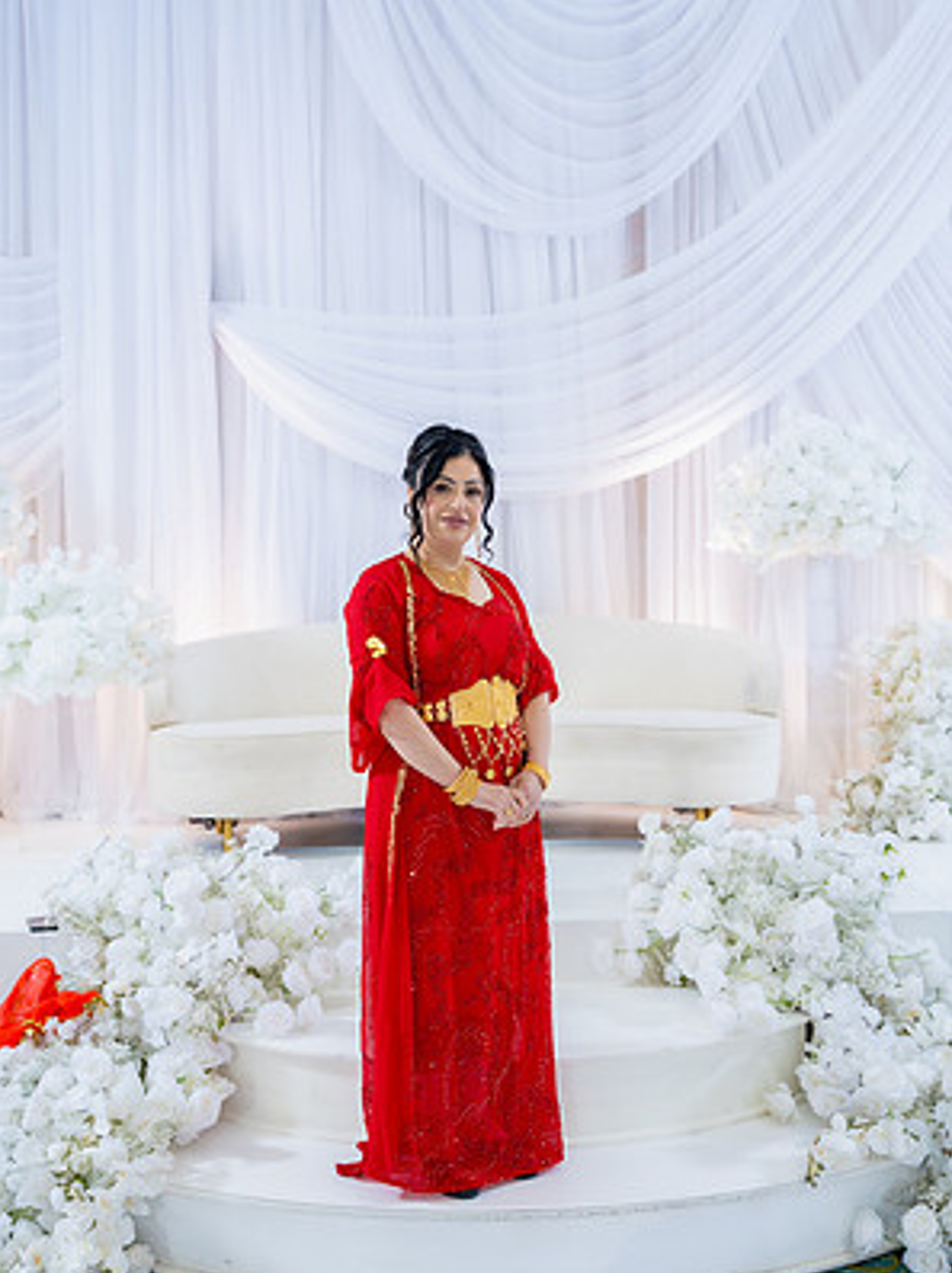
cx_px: 474
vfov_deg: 51.3
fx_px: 1322
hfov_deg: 39.6
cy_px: 696
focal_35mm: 36
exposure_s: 1/160
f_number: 3.2
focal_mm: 33
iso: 800
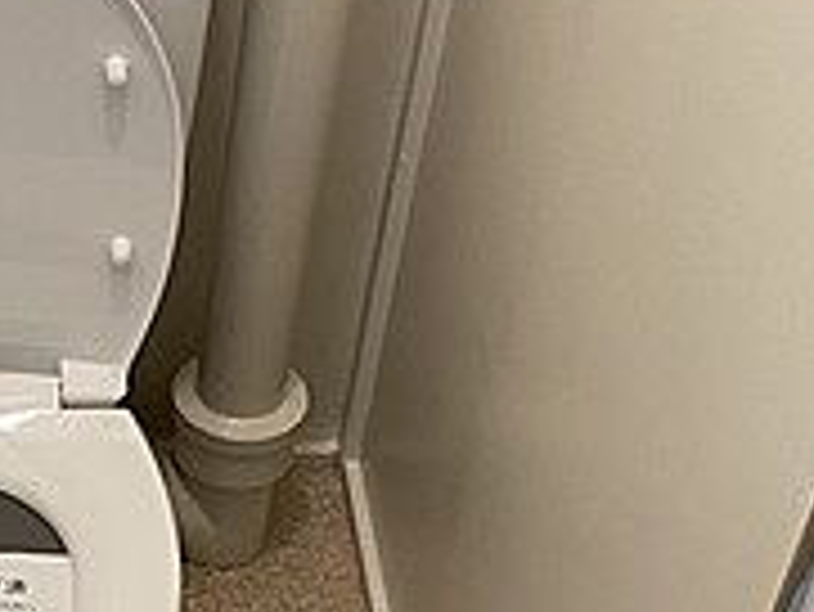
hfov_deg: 20.4
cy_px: 513
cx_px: -49
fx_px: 2165
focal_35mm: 92
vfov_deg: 15.9
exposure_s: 1/60
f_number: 1.8
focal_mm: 4.25
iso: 125
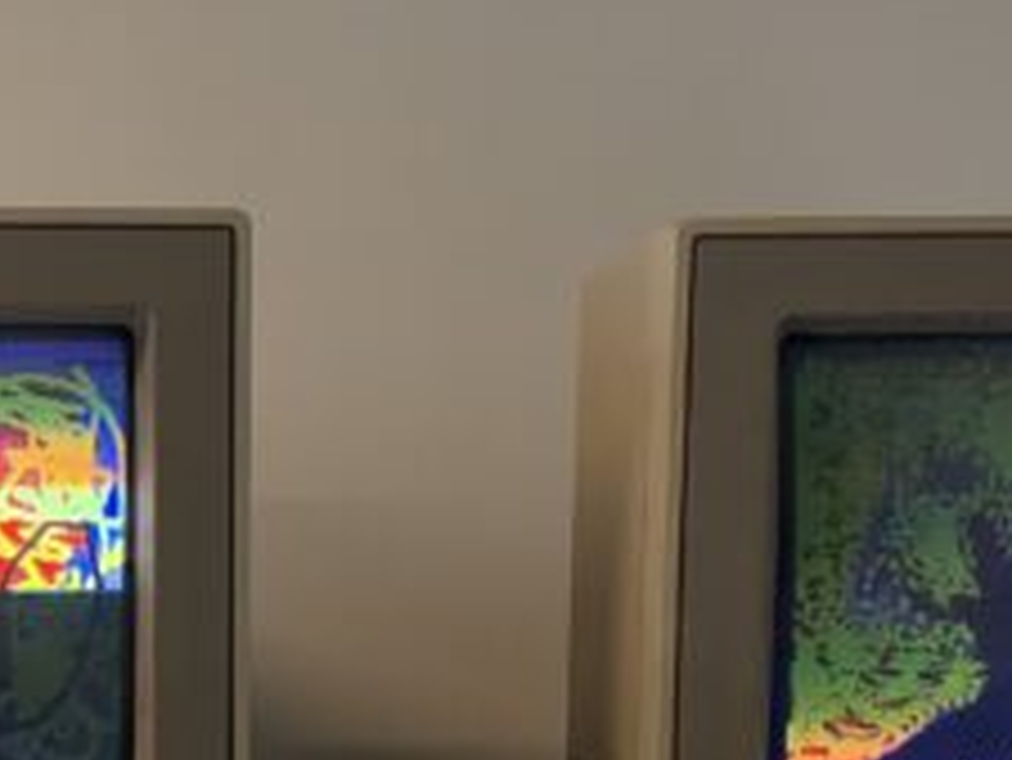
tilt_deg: -2.0
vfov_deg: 13.5
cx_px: -198
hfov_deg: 17.2
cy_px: 697
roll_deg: +0.4
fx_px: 3188
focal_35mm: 109
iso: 160
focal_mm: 6.76
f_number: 1.78
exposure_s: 1/120
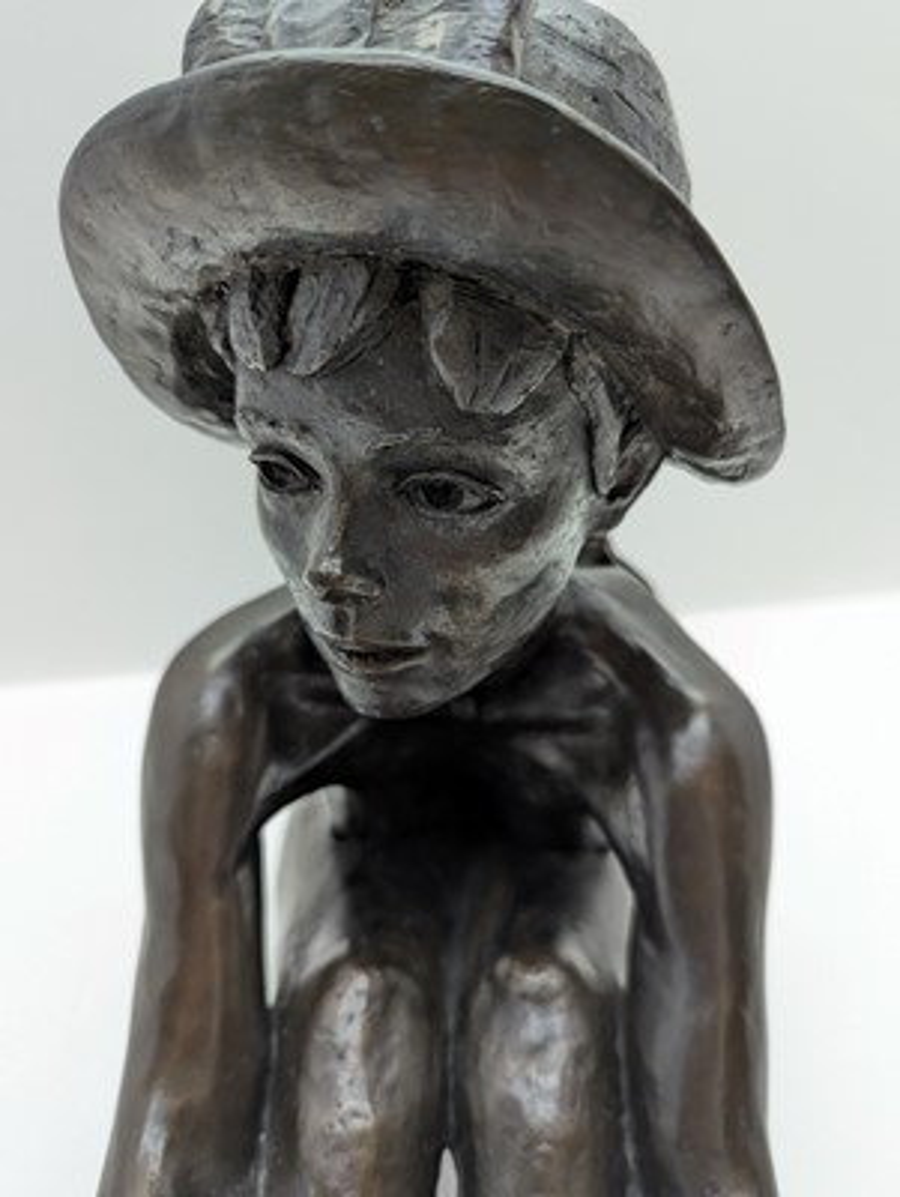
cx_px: 450
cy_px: 598
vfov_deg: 71.5
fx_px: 830
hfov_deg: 56.9
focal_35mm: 24
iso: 475
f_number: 1.85
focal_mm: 6.81
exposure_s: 1/447
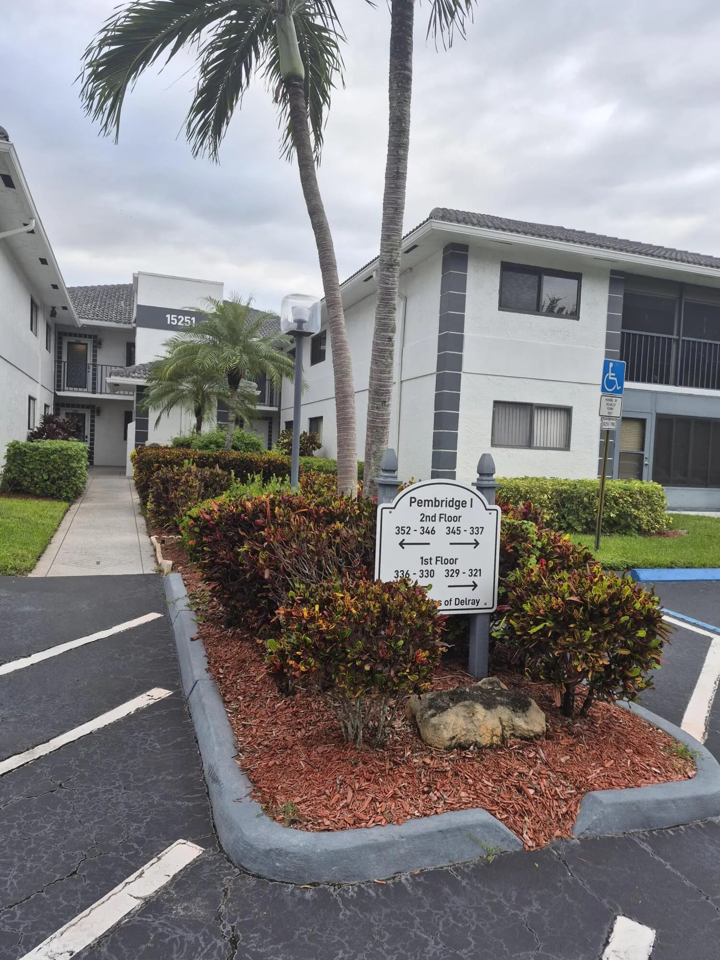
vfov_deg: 73.9
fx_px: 638
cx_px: 360
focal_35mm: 23
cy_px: 480
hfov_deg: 58.9
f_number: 1.8
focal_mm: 5.4
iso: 32
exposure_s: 1/180
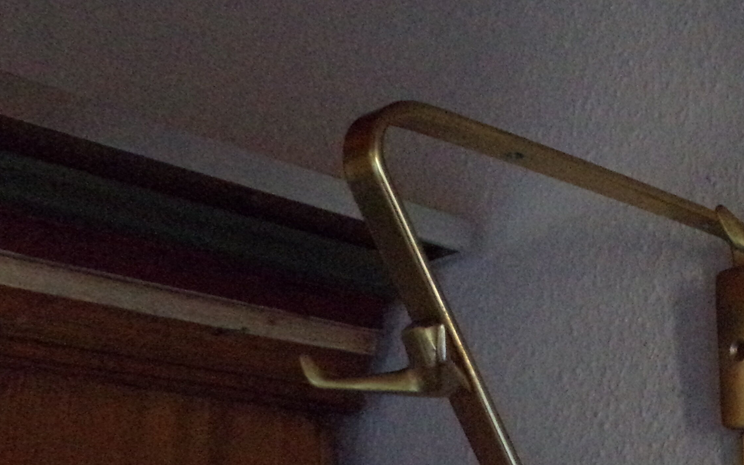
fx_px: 1176
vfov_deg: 21.9
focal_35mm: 58
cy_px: 415
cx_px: 824
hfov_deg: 31.1
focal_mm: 4.3
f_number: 3
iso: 800
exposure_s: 1/60
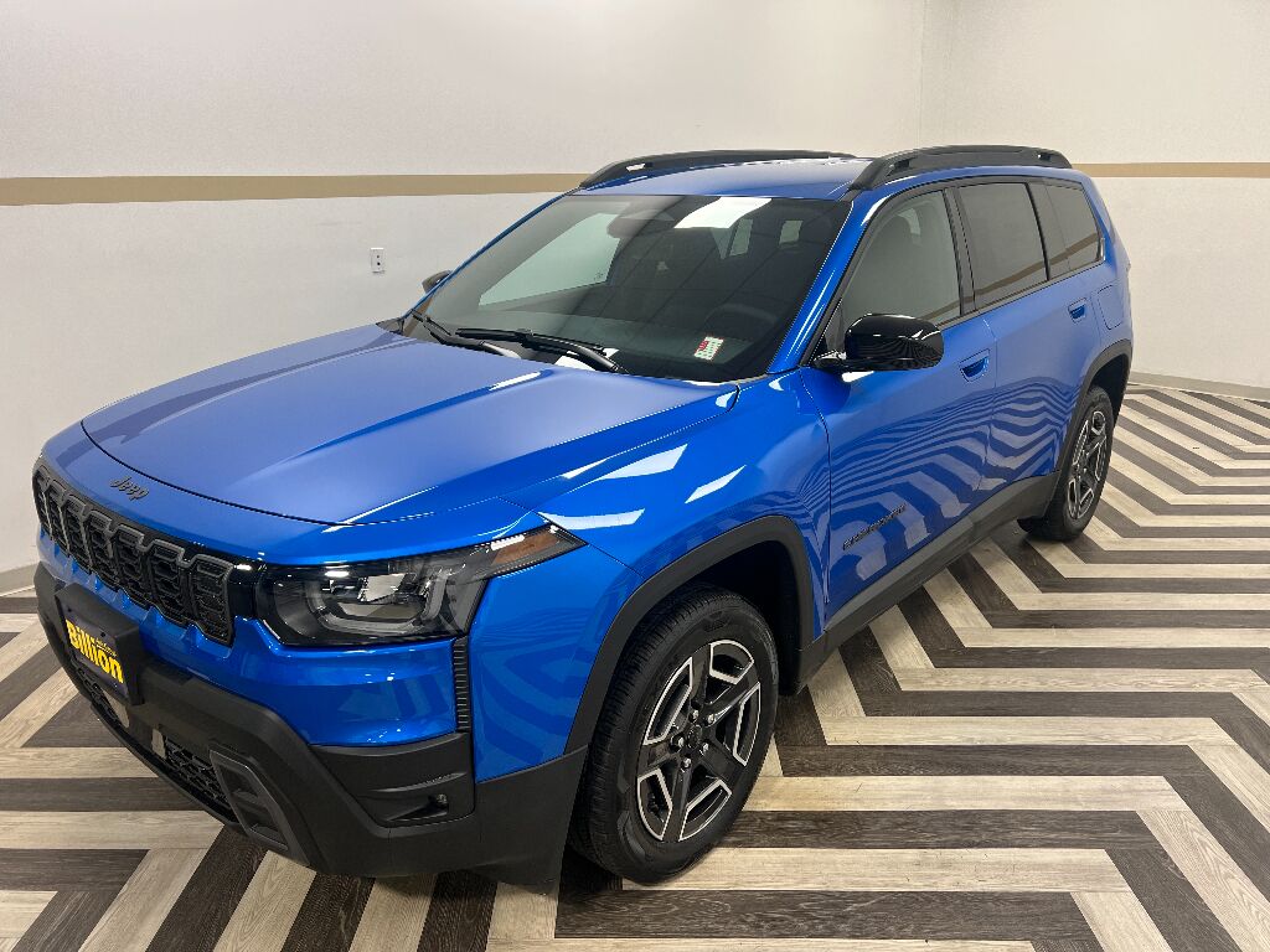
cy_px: 476
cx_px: 635
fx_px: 954
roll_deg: +0.6
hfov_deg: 67.3
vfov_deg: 53.1
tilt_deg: -19.2
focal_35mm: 26
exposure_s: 1/120
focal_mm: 5.7
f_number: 1.5
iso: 100
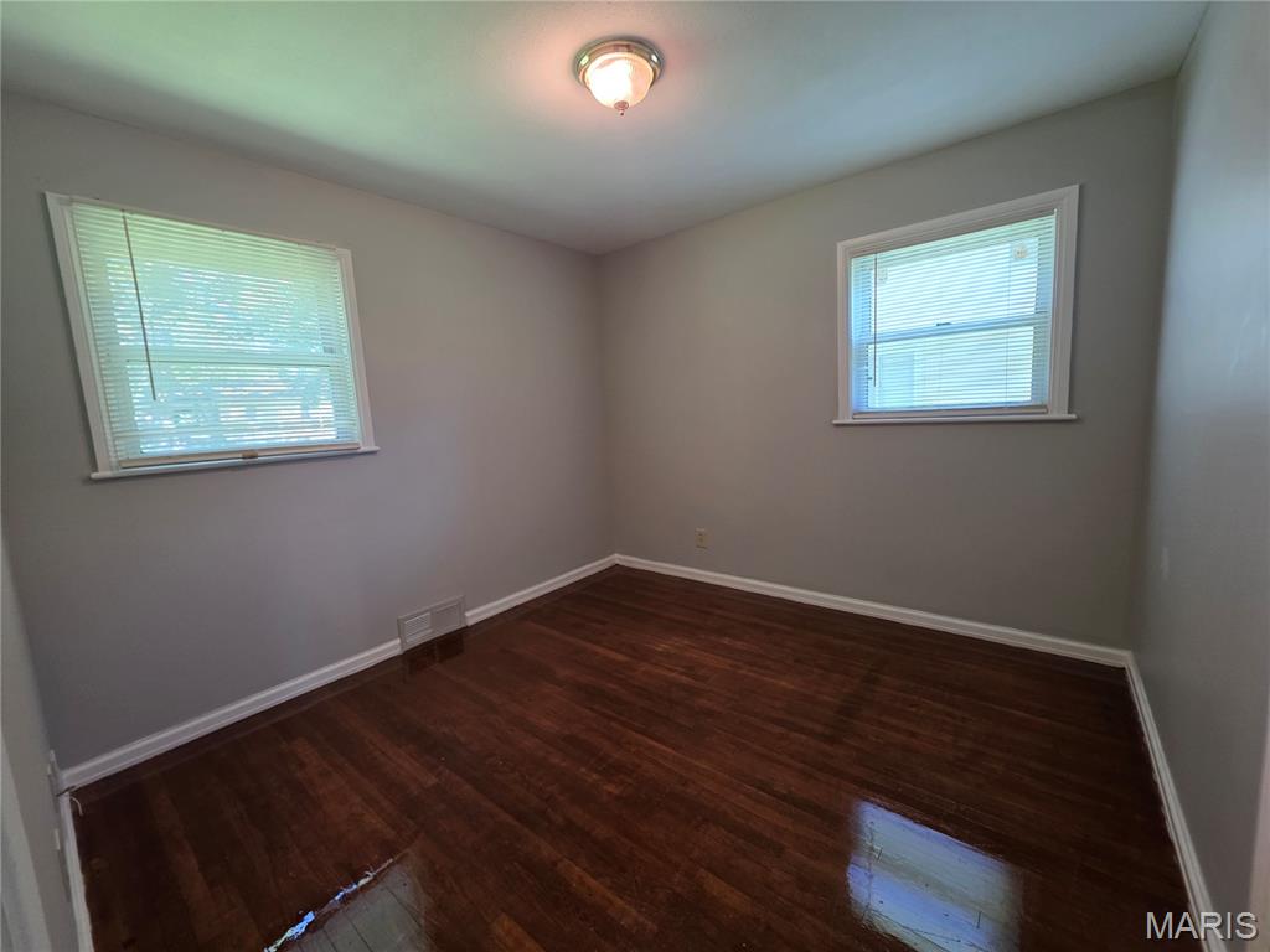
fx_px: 477
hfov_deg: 106.2
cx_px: 635
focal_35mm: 13
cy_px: 476
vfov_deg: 89.9
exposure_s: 1/60
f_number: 1.9
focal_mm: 2.2
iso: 160
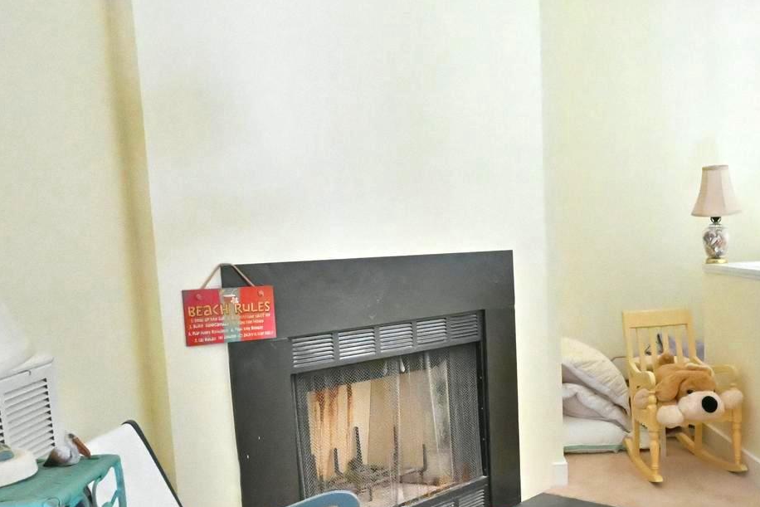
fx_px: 802
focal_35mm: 38
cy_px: 351
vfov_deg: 34.6
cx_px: 609
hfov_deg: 47.9
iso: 22800
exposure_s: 1/80
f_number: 9
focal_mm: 17
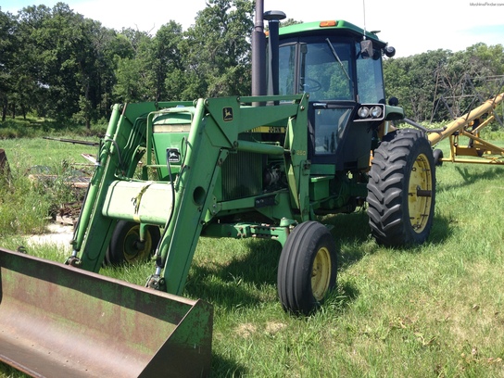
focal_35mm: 35
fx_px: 510
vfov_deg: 40.7
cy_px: 189
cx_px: 252
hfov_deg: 52.6
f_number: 2.4
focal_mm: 4.28
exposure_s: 1/600
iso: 64
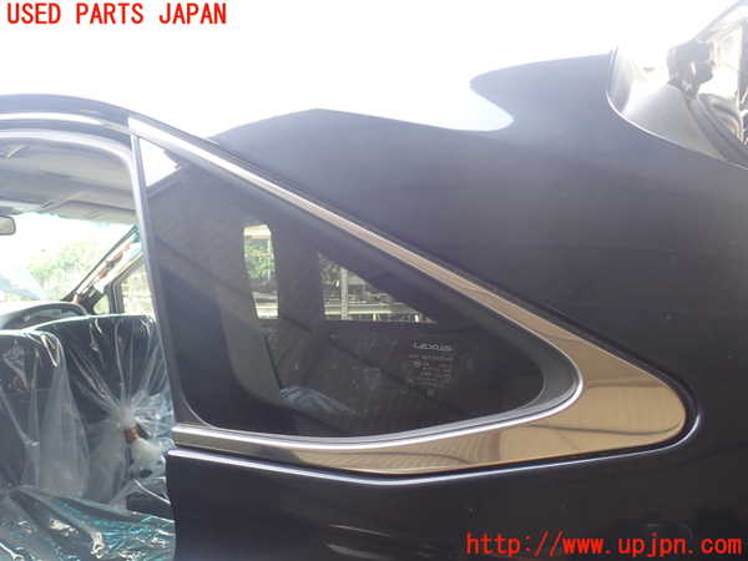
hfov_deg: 60.0
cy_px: 280
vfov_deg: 46.8
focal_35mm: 30
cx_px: 374
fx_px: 648
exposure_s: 1/60
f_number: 3.2
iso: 125
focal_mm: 5.4
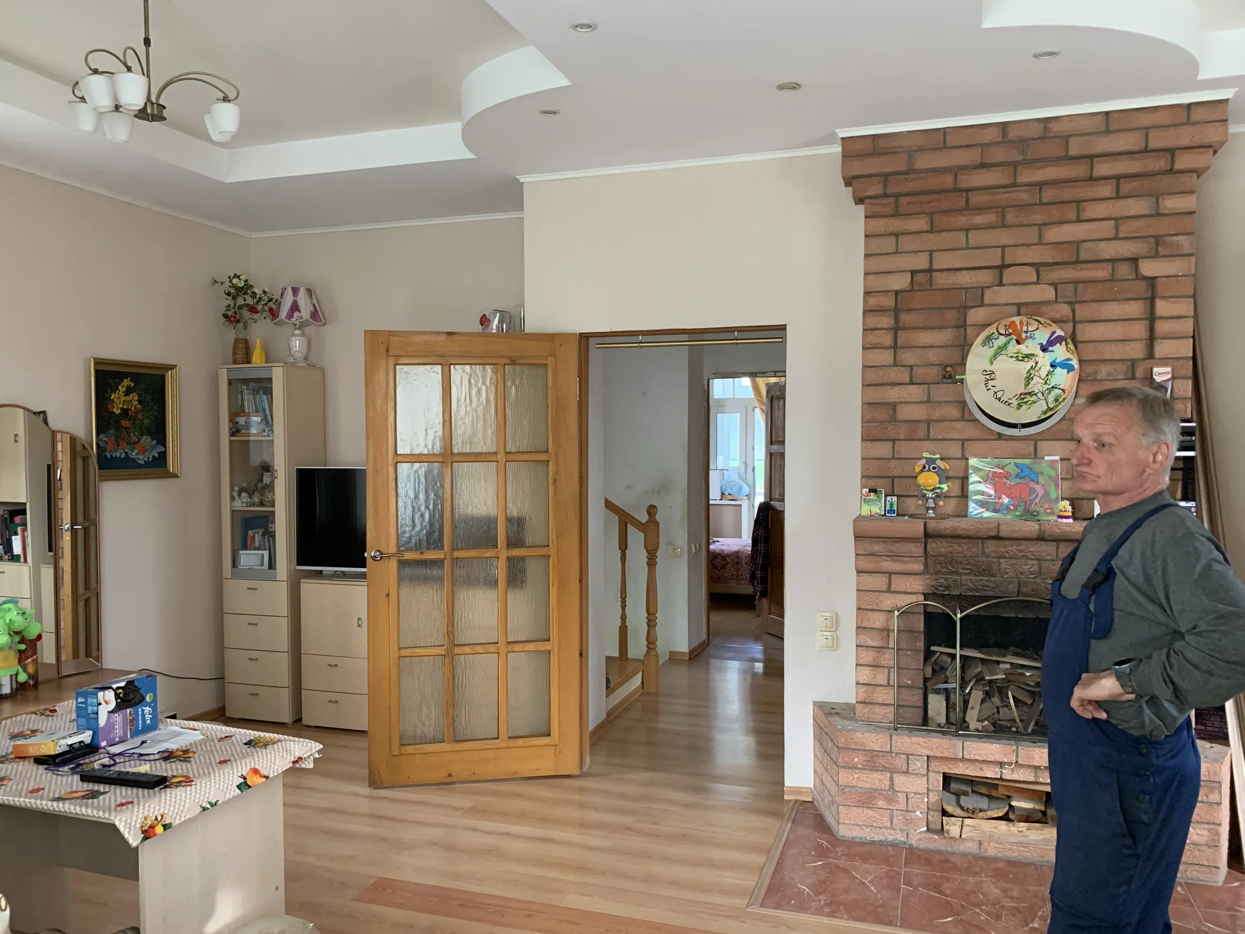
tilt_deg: -2.9
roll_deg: +0.2
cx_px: 602
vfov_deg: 51.3
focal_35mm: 27
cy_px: 484
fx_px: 971
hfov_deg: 65.3
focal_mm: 4.25
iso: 320
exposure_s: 1/60
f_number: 1.8
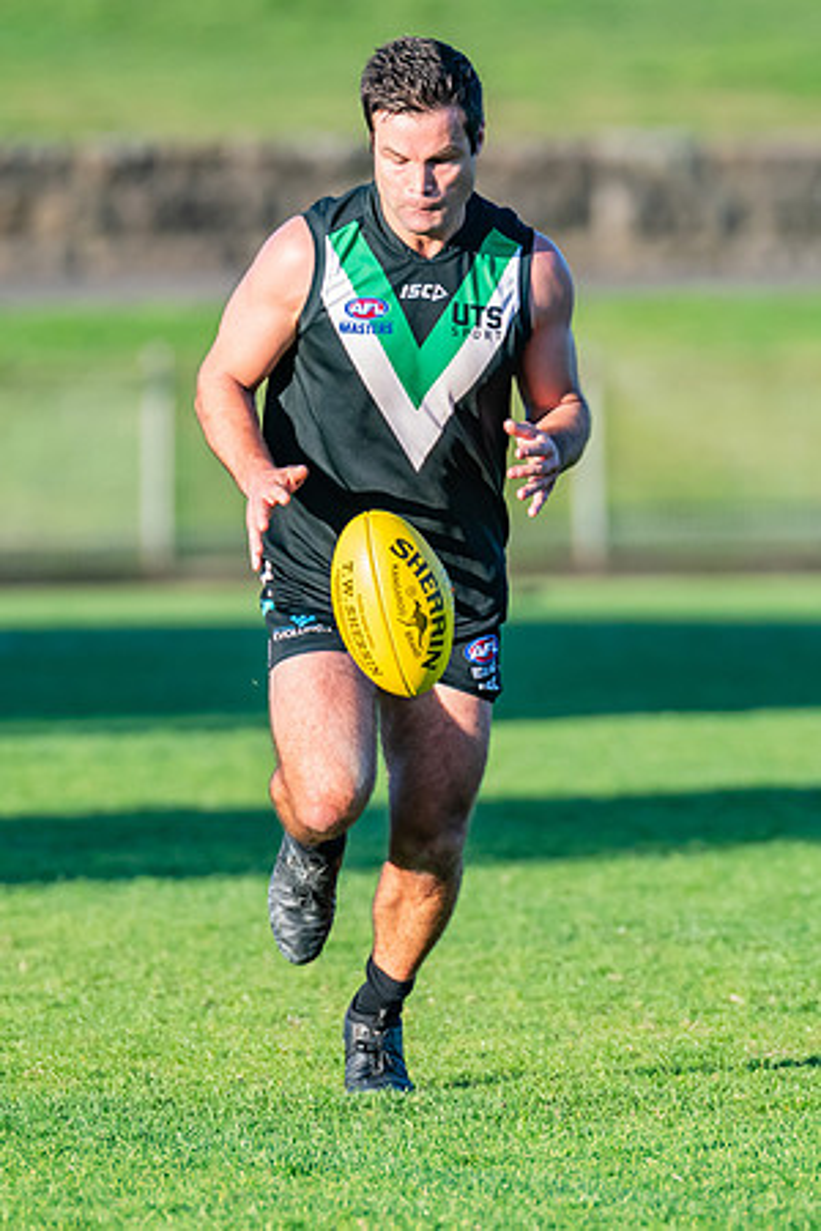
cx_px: 526
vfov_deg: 2.4
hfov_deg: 1.6
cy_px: 665
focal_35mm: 853
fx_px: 29193
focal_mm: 420
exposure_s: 1/1600
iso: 800
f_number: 5
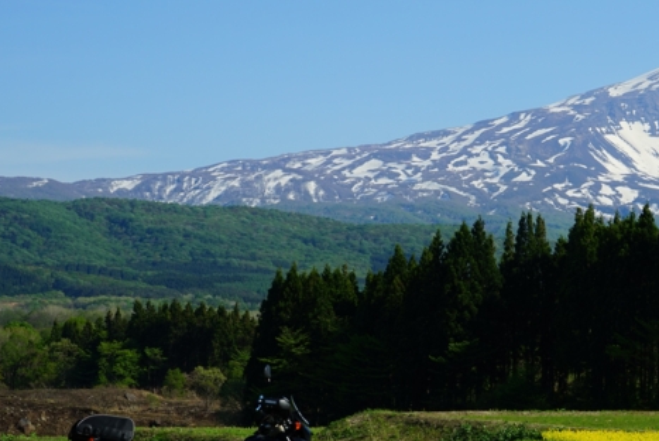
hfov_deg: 17.9
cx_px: 528
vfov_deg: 12.1
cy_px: 267
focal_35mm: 113
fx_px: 2070
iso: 100
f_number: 13
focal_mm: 66
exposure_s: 1/125
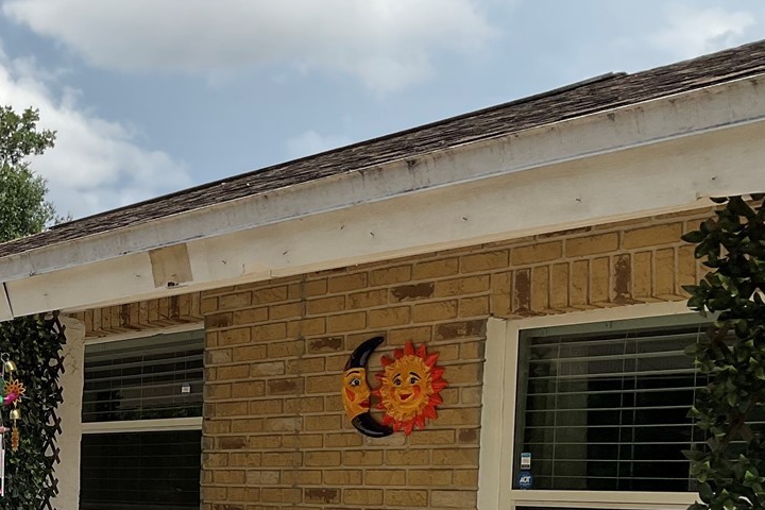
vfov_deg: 19.4
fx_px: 1424
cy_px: 571
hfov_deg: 27.9
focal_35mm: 67
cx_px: -38
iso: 16
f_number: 1.8
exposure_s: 1/2141
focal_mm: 3
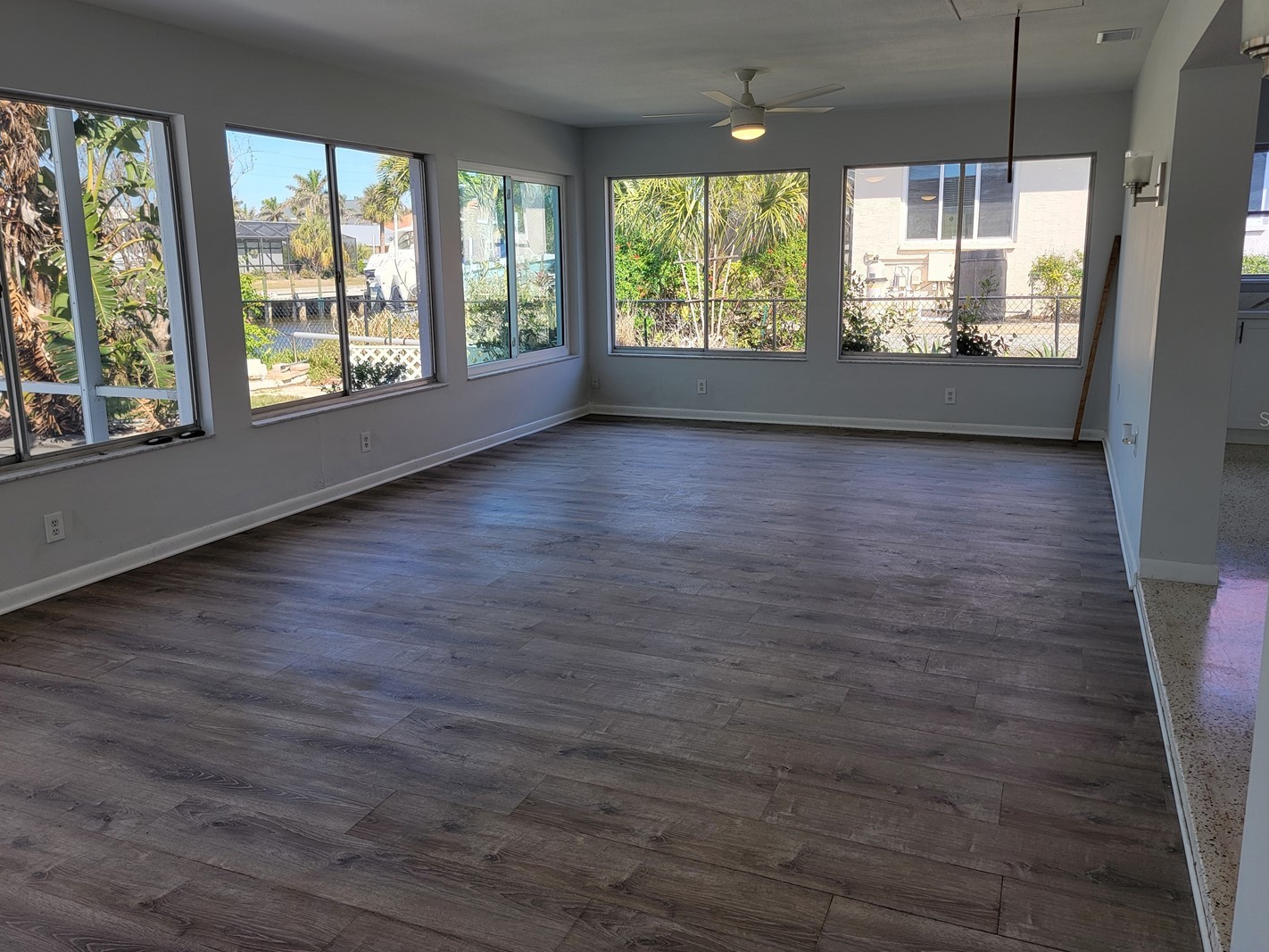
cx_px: 630
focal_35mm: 27
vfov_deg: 51.2
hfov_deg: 65.3
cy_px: 418
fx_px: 990
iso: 20
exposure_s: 1/120
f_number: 1.8
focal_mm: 6.7
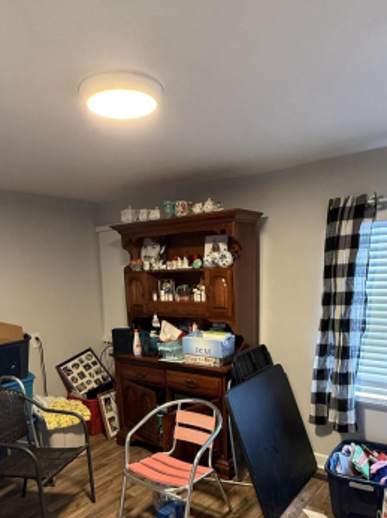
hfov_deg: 51.3
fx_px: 403
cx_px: 187
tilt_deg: -11.2
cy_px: 362
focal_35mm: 27
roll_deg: +1.1
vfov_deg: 63.0
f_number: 2.2
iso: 640
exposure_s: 1/60
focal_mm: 2.22
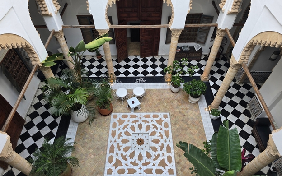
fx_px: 192
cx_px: 142
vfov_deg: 49.2
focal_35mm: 25
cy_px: 78
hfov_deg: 72.5
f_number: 1.7
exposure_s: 1/100
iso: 40
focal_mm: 6.3
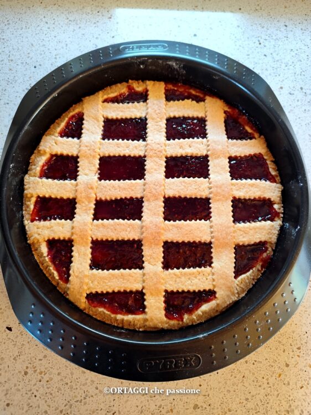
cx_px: 156
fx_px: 276
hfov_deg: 58.9
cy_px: 208
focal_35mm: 23
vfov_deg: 73.9
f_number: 1.65
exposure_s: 1/50
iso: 1000
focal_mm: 6.14
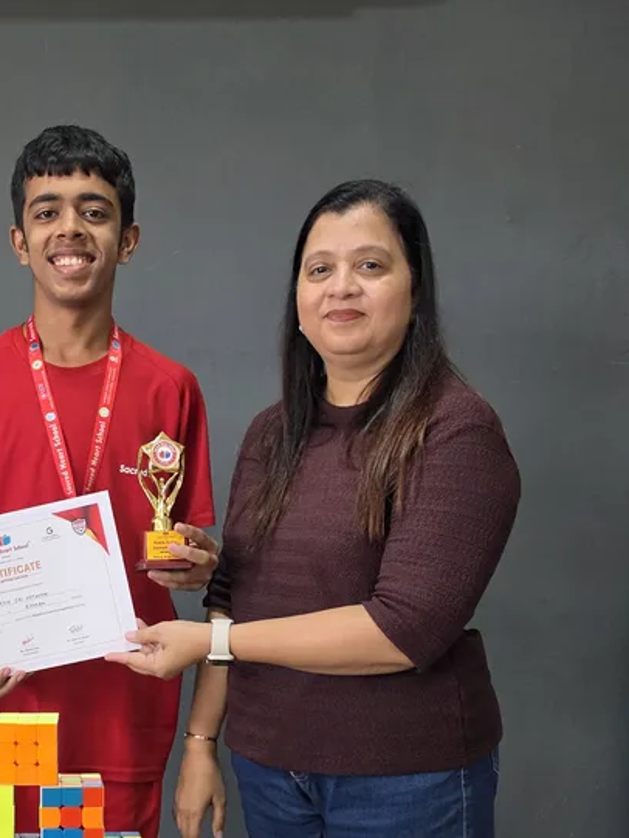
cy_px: 596
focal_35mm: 51
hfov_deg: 27.5
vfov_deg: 36.8
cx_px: 64
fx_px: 1235
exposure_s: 1/100
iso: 125
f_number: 1.4
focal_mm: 6.5
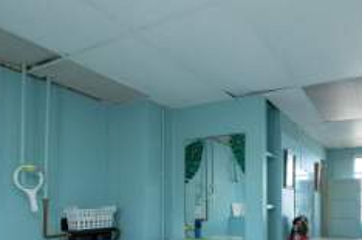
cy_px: 196
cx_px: 232
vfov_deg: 42.5
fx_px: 291
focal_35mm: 29
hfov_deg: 62.6
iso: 1250
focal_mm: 14
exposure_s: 1/60
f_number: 8
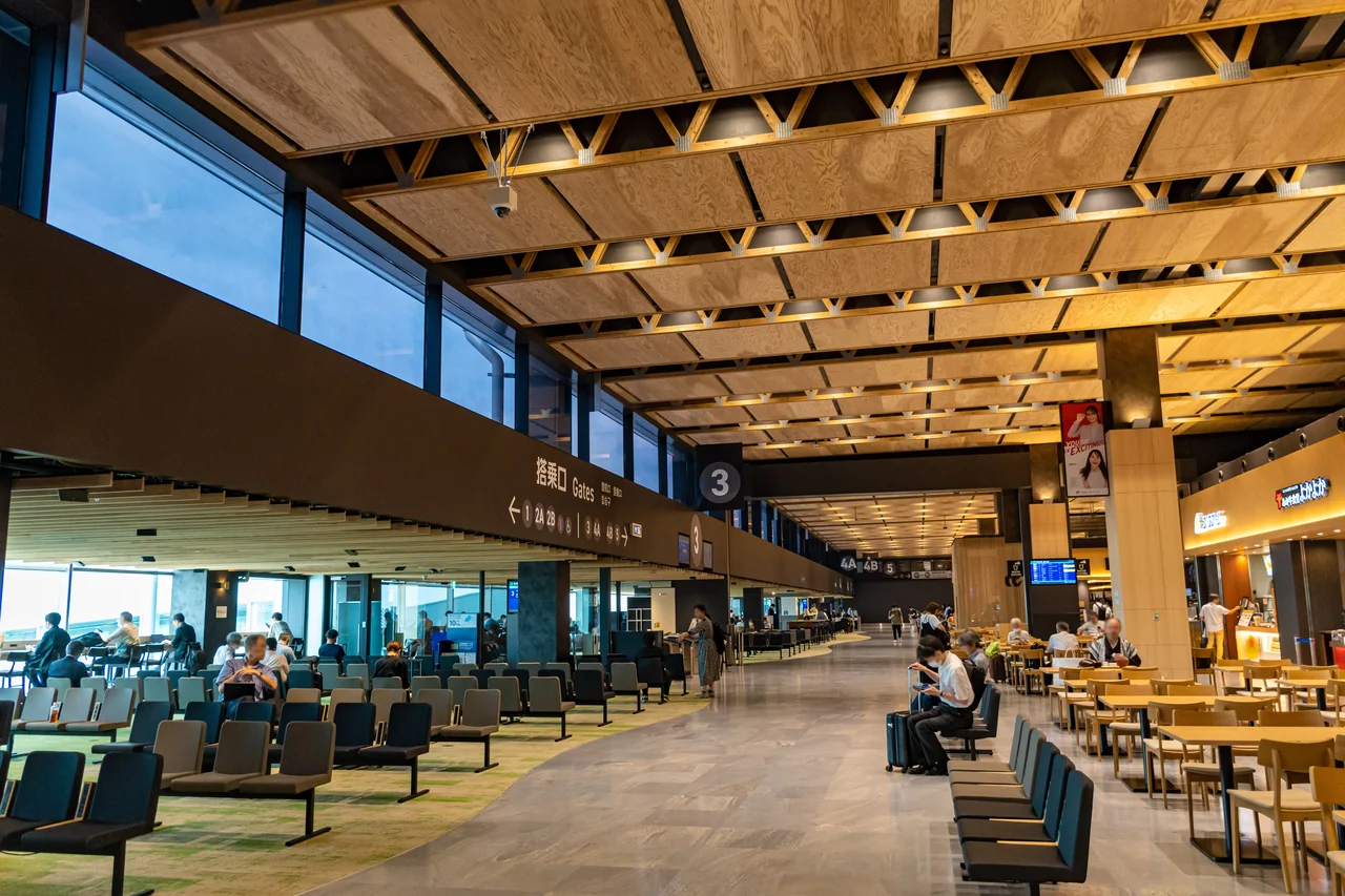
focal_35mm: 27
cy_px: 448
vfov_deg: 47.9
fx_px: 1009
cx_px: 672
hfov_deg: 67.4
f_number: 3.5
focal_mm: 18
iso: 800
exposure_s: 1/160
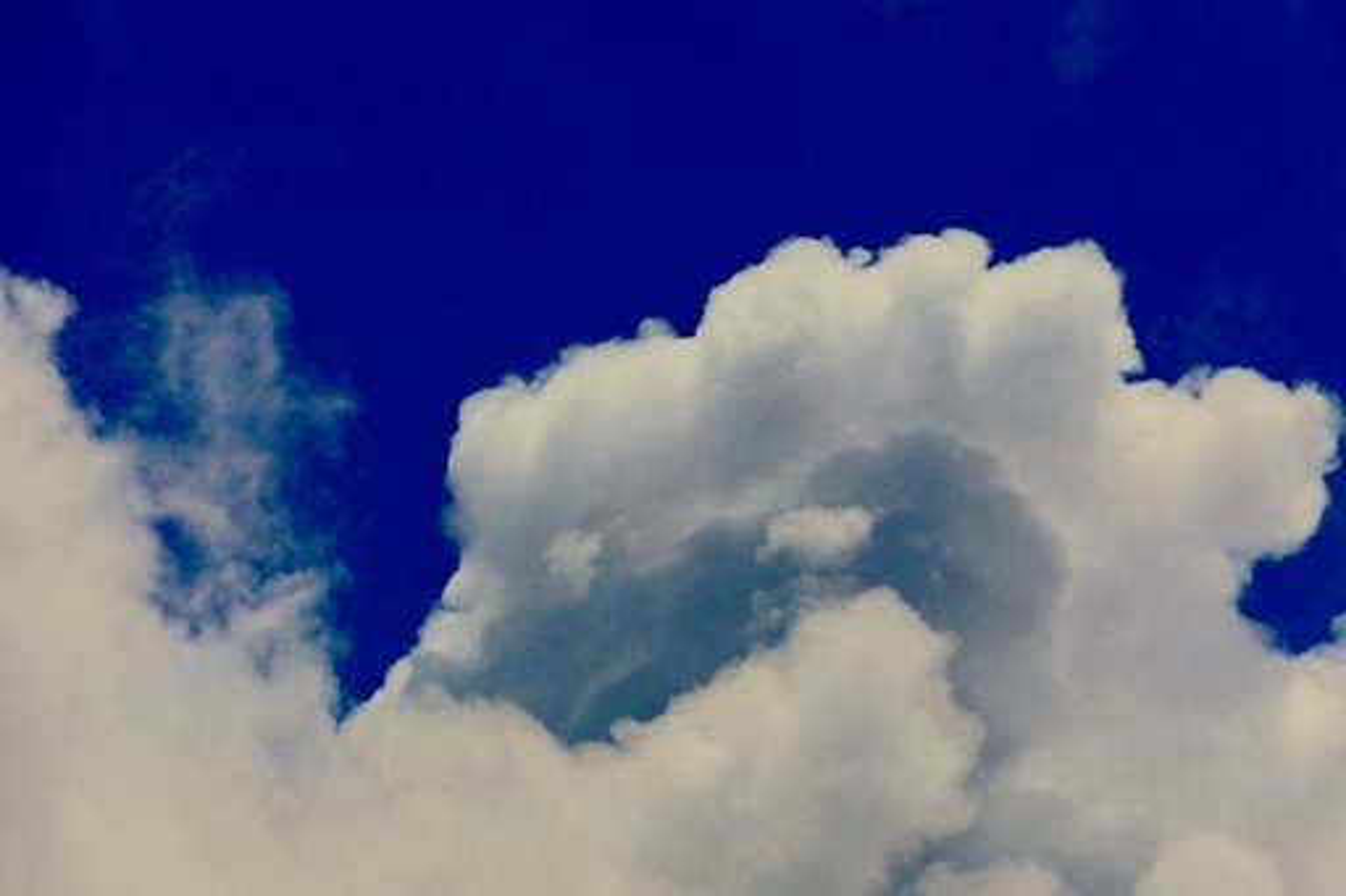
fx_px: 15548
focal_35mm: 416
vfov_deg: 3.3
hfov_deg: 5.0
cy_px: 448
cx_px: 673
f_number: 8
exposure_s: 1/1600
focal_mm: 146
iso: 125
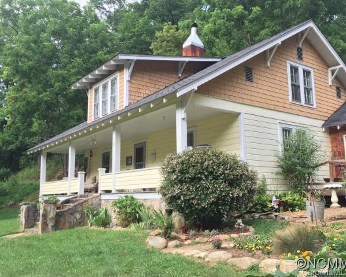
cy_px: 136
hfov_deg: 57.1
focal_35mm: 31
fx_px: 317
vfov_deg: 47.1
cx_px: 187
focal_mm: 4.15
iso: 32
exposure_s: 1/244
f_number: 2.2
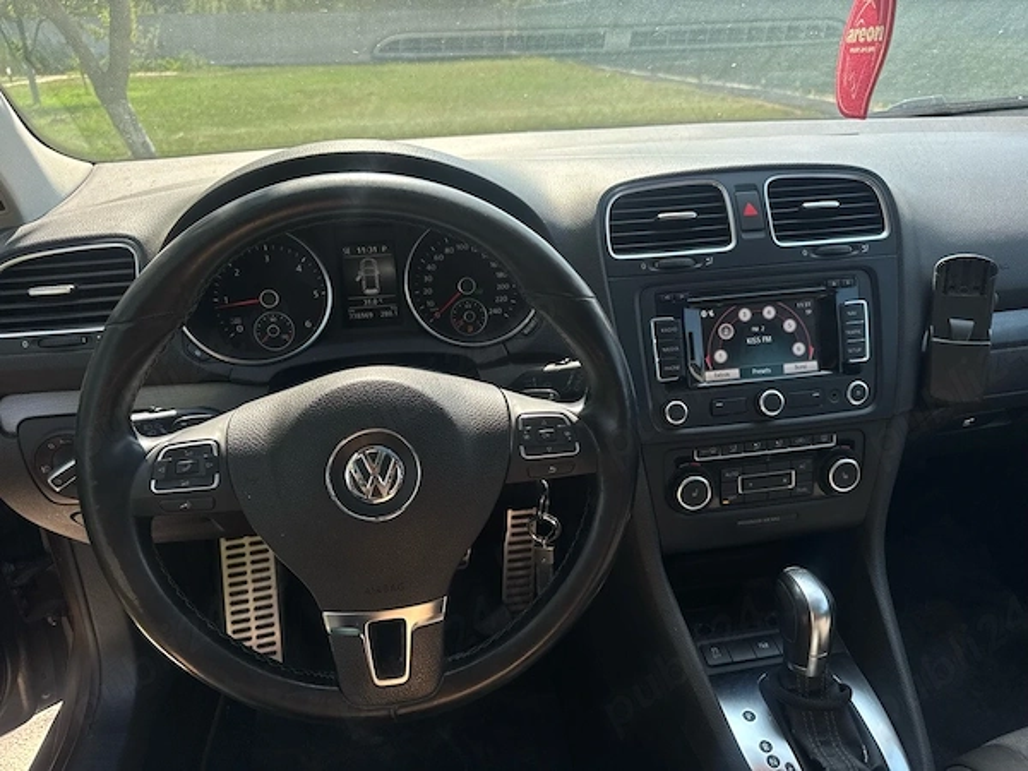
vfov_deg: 56.8
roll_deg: +0.7
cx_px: 514
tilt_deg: -26.1
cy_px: 386
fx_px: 713
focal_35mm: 24
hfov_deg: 71.6
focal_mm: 6.76
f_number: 1.78
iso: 80
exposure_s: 1/1131
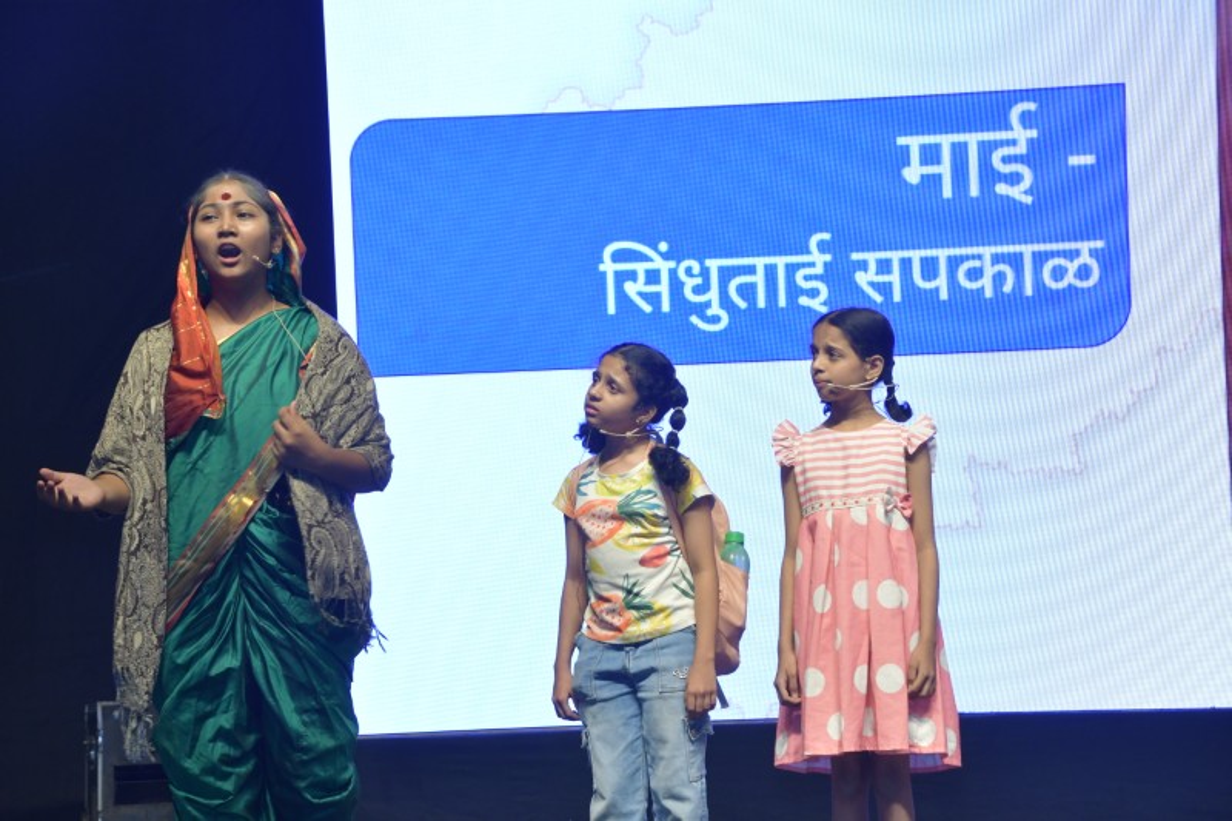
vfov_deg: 10.2
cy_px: 410
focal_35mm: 135
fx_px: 4619
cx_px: 616
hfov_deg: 15.2
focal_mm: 90
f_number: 9
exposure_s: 1/160
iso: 1000
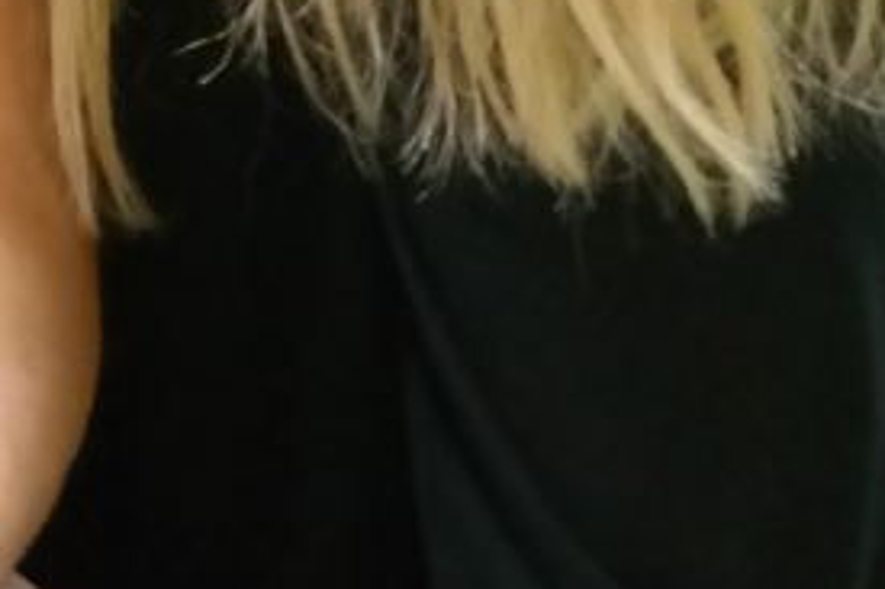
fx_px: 3857
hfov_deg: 12.6
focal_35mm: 157
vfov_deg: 8.0
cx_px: -360
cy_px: -904
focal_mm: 18
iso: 3200
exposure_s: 1/40
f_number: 3.5
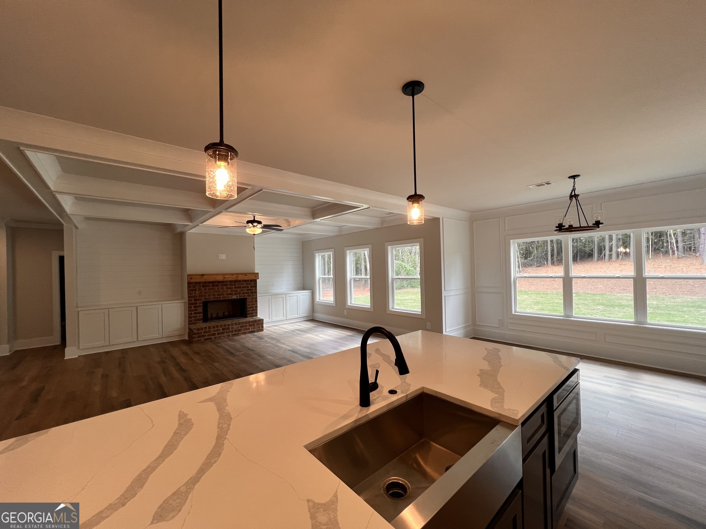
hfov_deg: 106.2
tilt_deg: +2.2
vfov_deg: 89.9
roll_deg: +2.1
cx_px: 353
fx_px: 265
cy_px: 264
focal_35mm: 13
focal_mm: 1.57
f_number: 1.8
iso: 80
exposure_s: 1/120
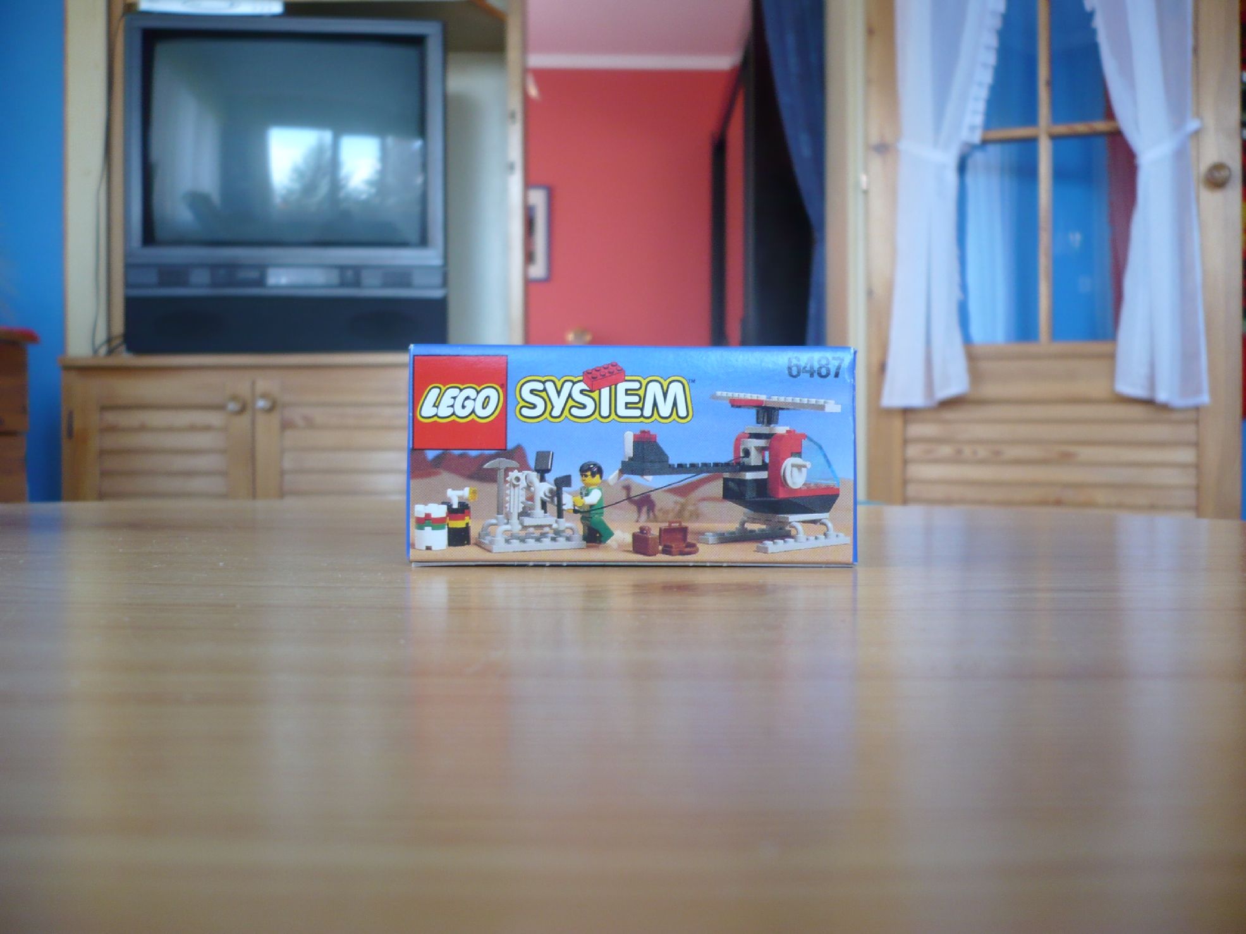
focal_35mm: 35
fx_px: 1260
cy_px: 467
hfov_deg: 52.6
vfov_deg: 40.7
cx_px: 623
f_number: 2.8
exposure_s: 1/25
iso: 100
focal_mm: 5.8
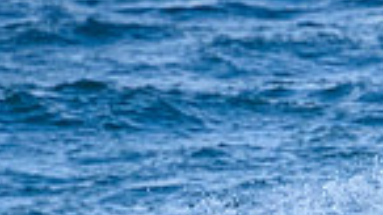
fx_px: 33846
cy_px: 298
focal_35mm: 3334
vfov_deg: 0.4
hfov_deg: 0.6
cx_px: 354
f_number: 11
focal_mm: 800
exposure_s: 1/1600
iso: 2200
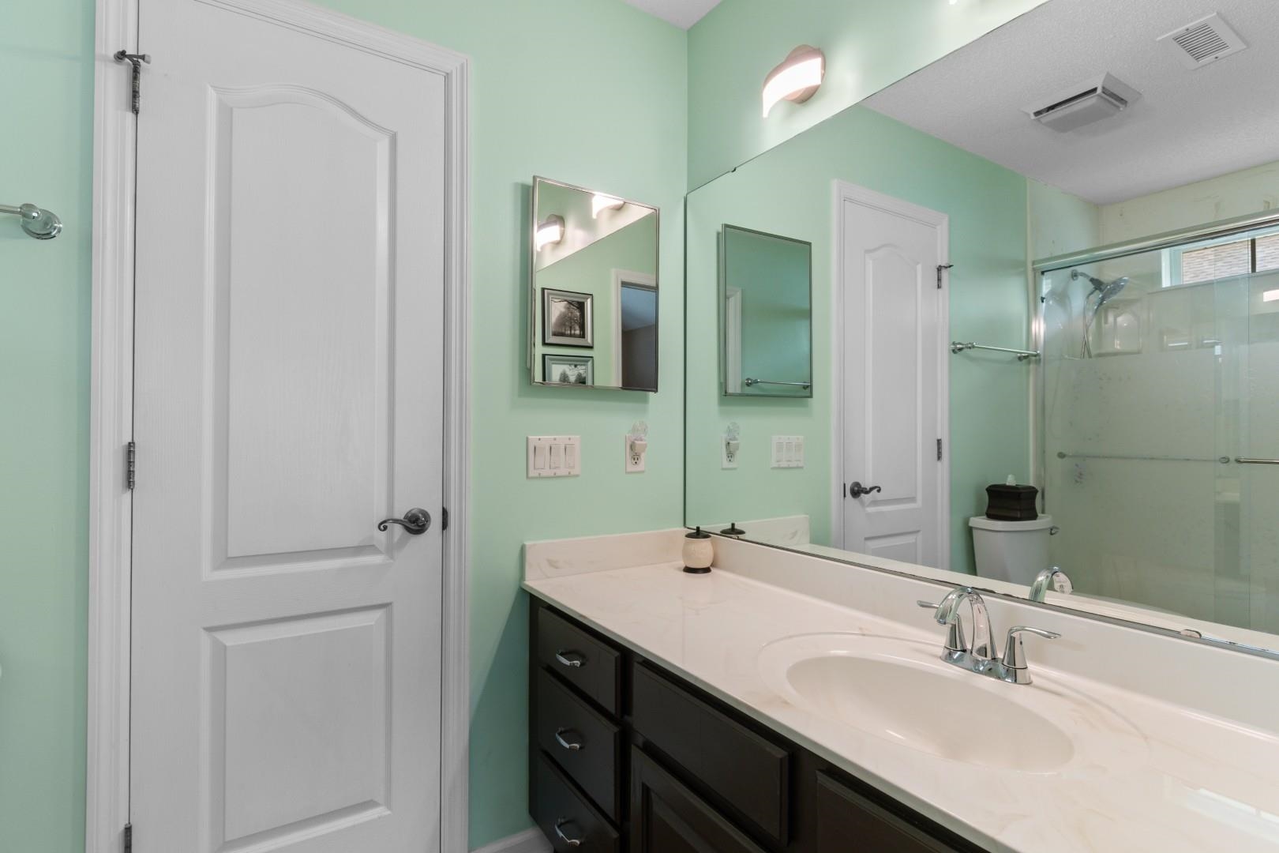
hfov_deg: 93.3
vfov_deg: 70.4
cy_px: 426
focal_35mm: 17
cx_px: 640
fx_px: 604
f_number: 4.8
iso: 100
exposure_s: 1/3
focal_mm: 11.5
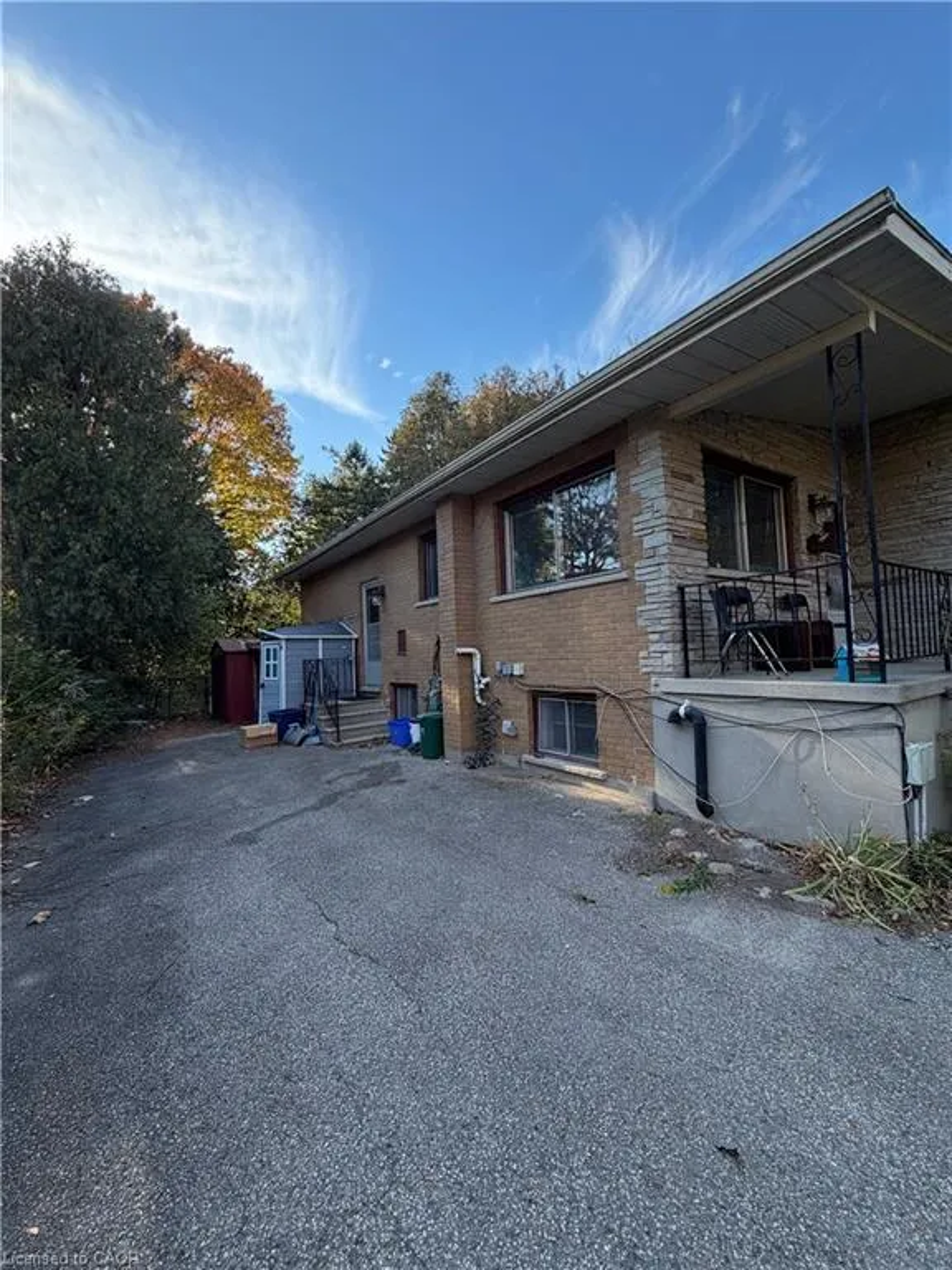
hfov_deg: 85.7
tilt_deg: +3.3
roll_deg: +2.1
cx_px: 476
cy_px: 635
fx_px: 513
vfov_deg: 102.1
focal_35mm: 14
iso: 64
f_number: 2.2
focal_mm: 2.22
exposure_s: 1/502
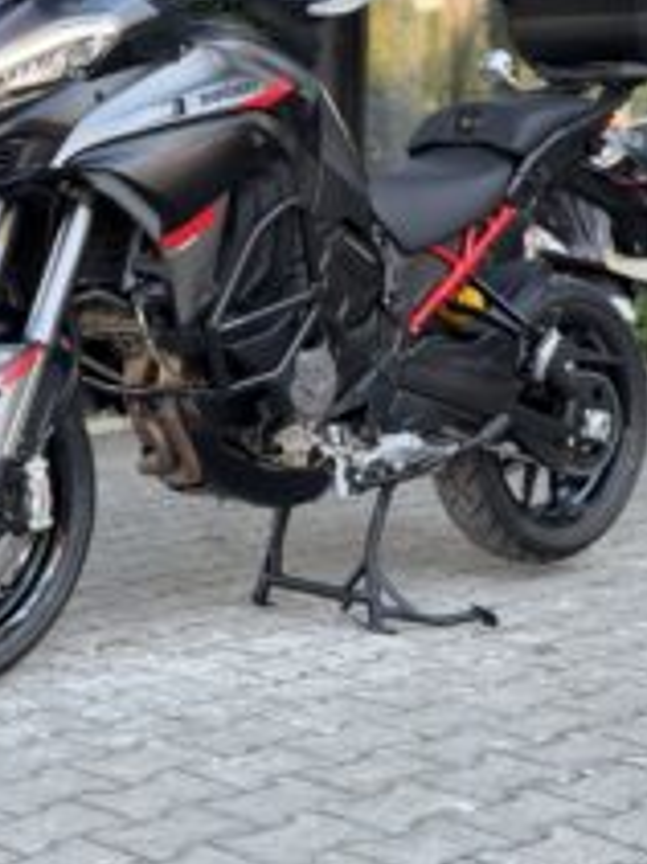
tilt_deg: -3.8
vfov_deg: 22.9
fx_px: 2120
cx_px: 262
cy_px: 289
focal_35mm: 85
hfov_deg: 17.3
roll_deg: +0.0
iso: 200
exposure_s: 1/237
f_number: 1.78
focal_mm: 6.76
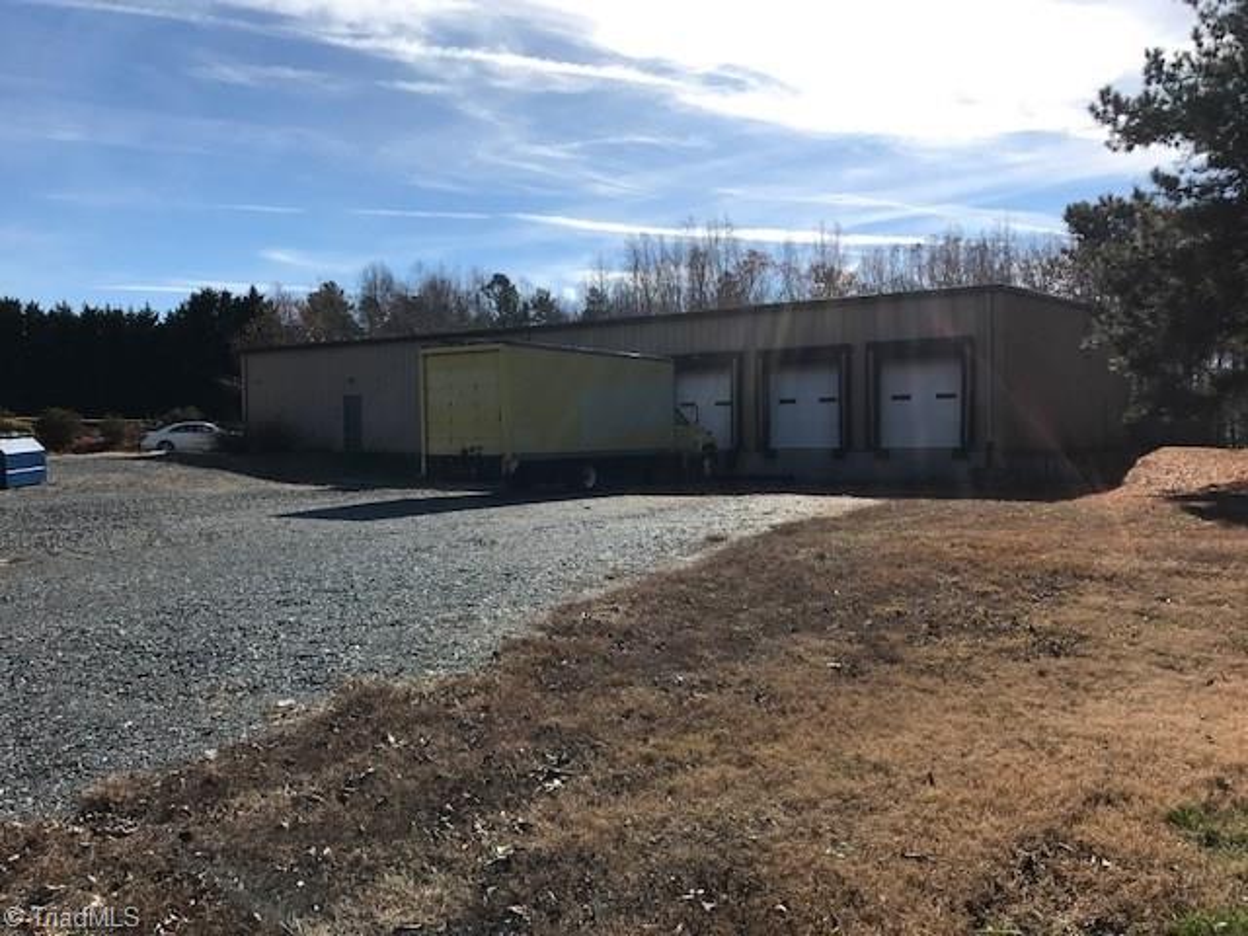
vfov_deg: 49.7
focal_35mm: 28
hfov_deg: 63.4
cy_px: 468
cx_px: 624
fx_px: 1009
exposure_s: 1/3831
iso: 20
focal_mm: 3.99
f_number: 1.8
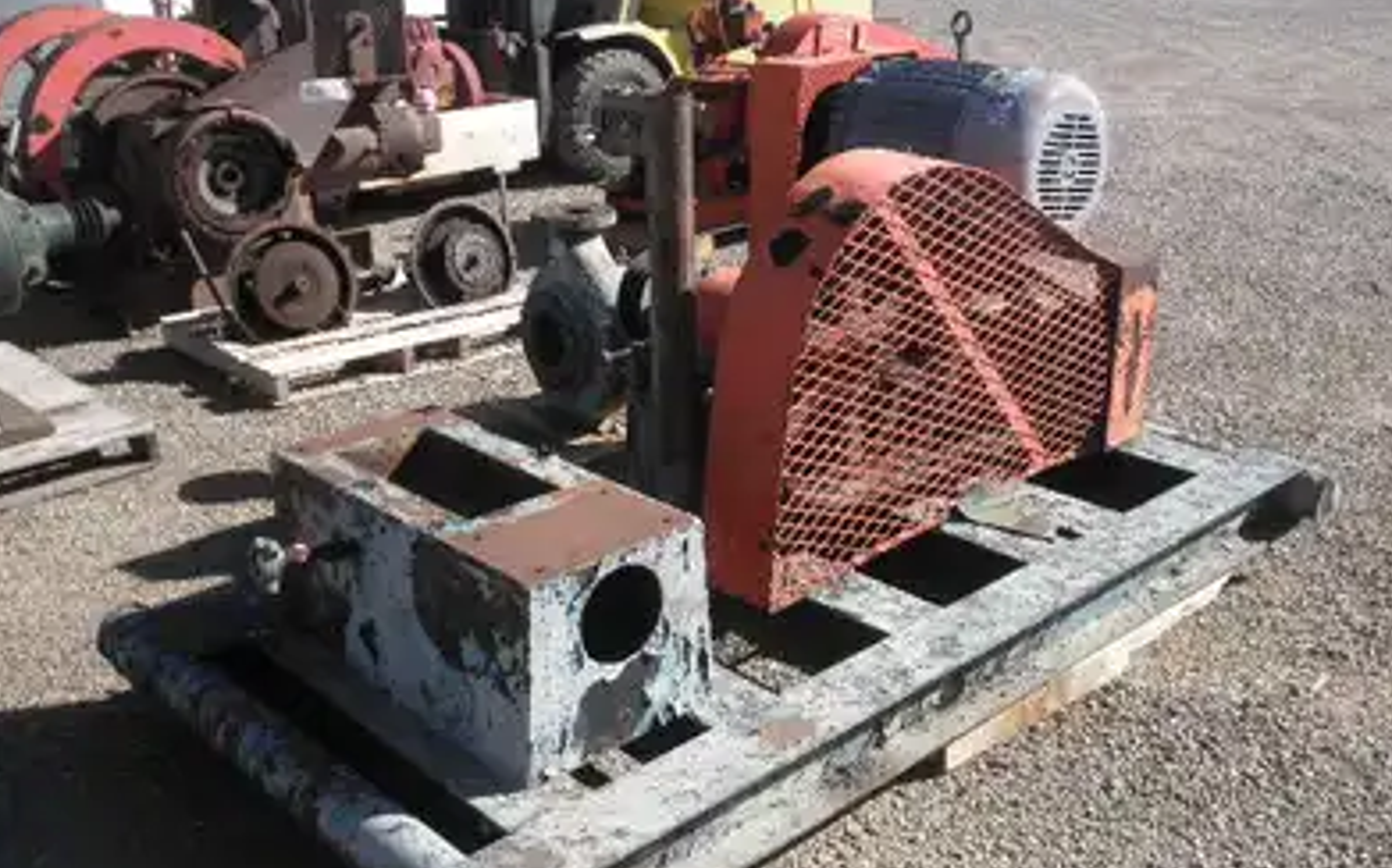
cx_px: 701
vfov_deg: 33.5
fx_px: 1441
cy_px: 502
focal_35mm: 38
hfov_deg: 51.6
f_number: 9.1
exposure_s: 1/80
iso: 64
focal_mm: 6.1
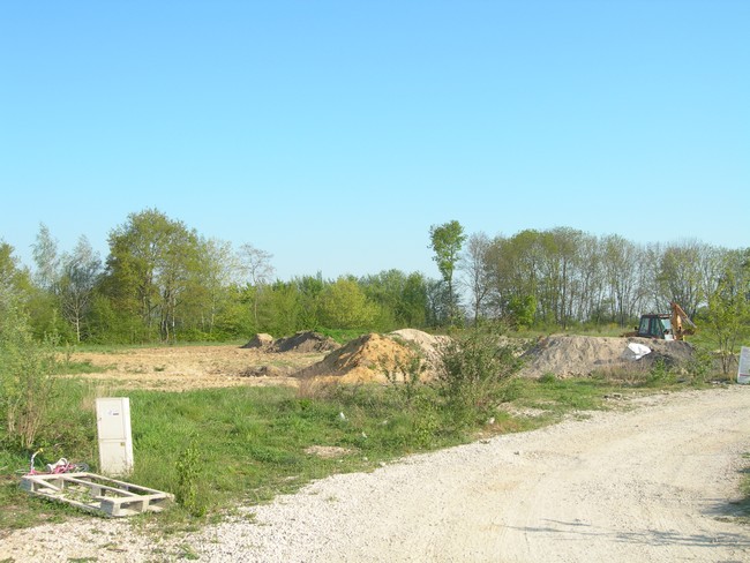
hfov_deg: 49.0
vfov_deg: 37.7
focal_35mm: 38
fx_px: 824
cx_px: 375
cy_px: 282
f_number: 4.8
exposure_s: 1/246
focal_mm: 7.8
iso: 50
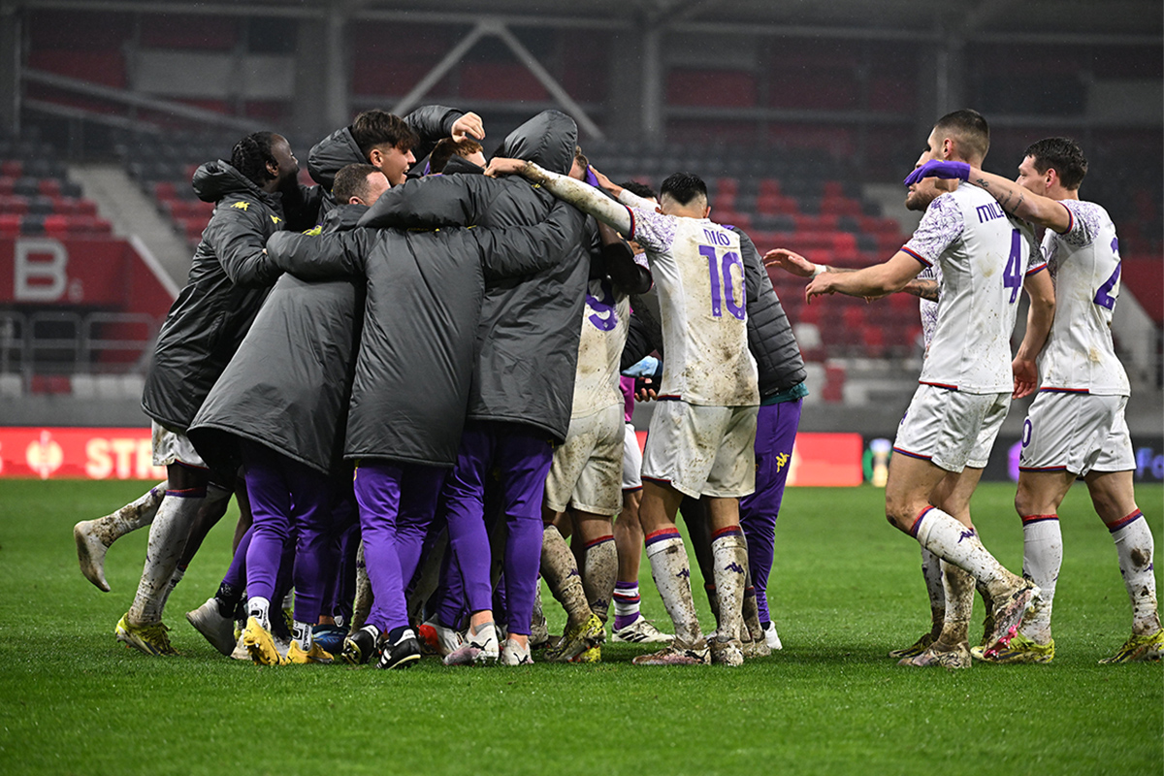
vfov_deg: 6.9
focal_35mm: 200
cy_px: 388
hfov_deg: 10.3
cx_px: 582
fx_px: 6466
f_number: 4
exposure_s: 1/1600
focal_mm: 200
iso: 4000
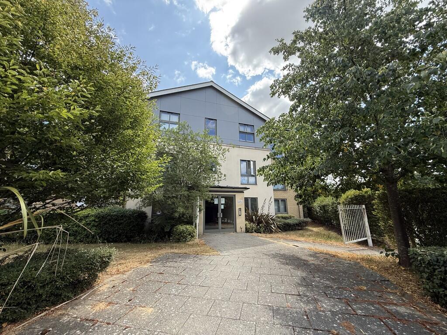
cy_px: 168
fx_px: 181
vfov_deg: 85.7
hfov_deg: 102.1
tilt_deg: +13.1
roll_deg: +0.8
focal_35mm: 14
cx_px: 224
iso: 64
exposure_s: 1/602
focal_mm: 2.22
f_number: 2.2
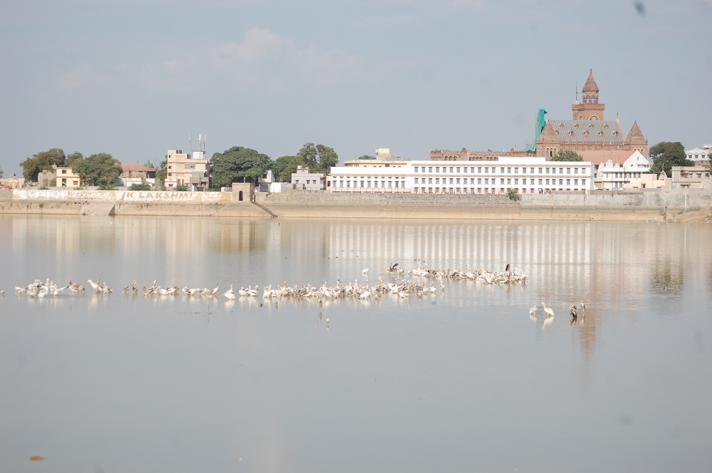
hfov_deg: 18.9
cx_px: 356
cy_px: 236
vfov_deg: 12.7
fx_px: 2134
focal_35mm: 108
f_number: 7.1
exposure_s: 1/800
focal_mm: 72
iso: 200
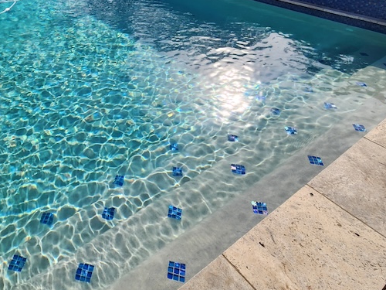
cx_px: 121
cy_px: 38
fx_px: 290
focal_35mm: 26
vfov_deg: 48.4
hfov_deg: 65.1
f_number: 2.2
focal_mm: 2.2
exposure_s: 1/1659
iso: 50
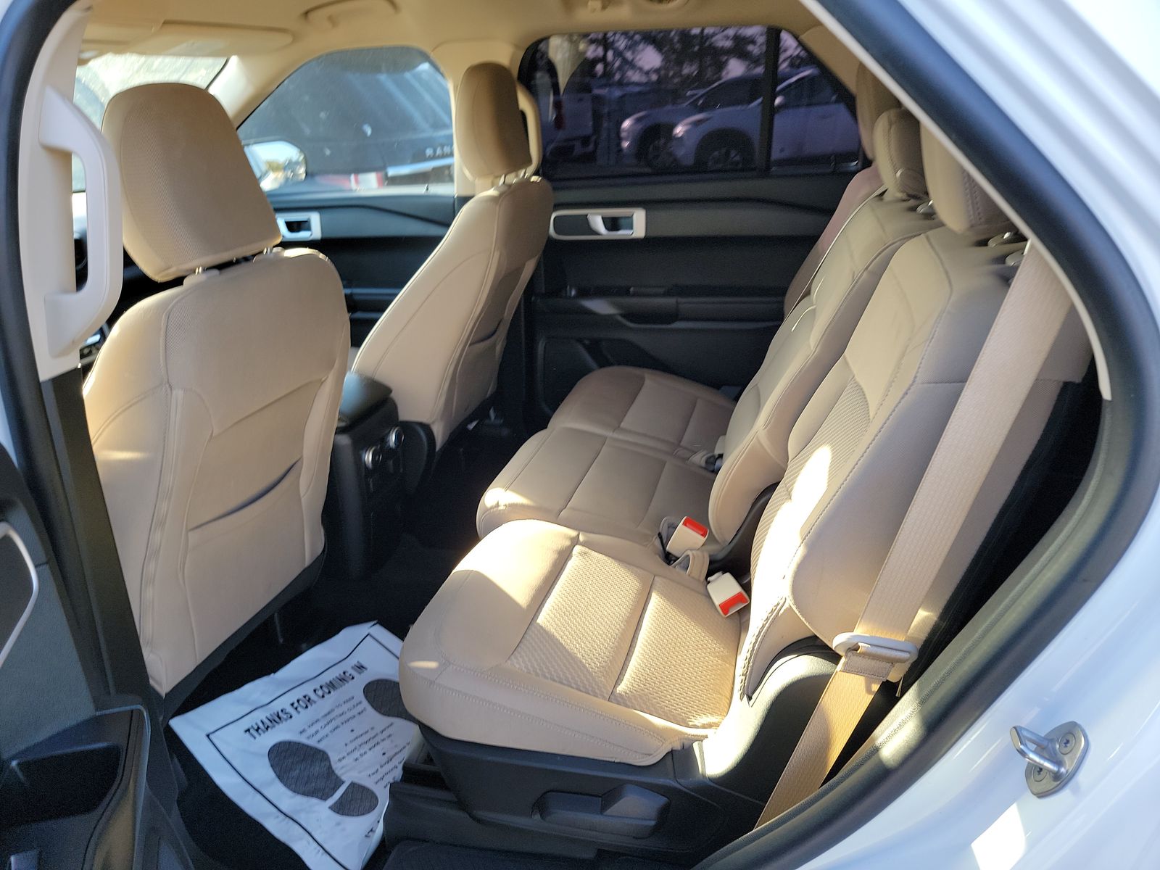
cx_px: 580
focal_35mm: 24
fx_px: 804
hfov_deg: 71.6
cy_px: 435
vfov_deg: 56.8
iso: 67
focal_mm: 6.7
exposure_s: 1/59
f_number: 1.8
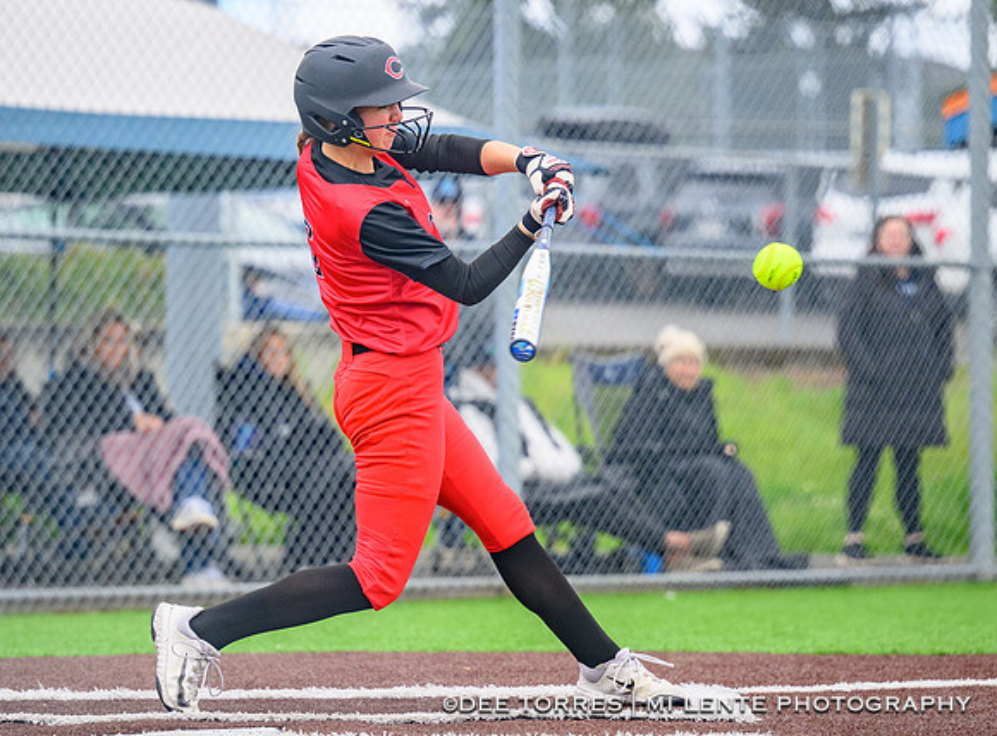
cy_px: 323
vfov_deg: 7.5
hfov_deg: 10.1
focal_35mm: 196
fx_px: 5616
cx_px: 418
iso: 1000
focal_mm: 135
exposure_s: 1/3200
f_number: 2.8
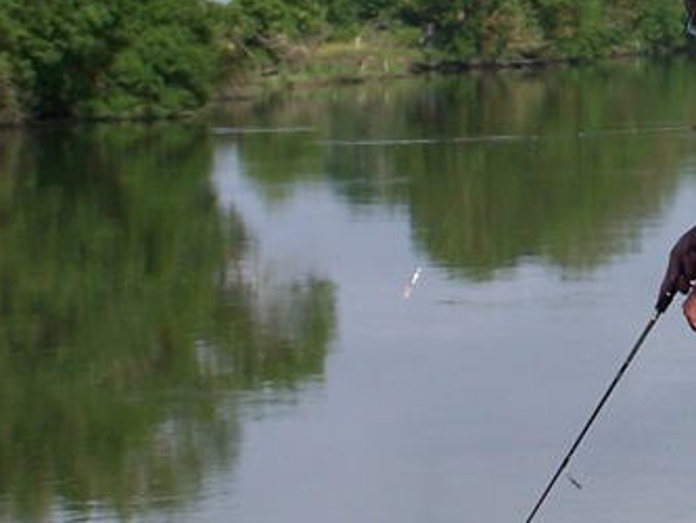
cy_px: 52
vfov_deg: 6.6
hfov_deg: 8.6
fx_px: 4526
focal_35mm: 225
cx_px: 989
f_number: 4.5
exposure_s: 1/750
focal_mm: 12.4
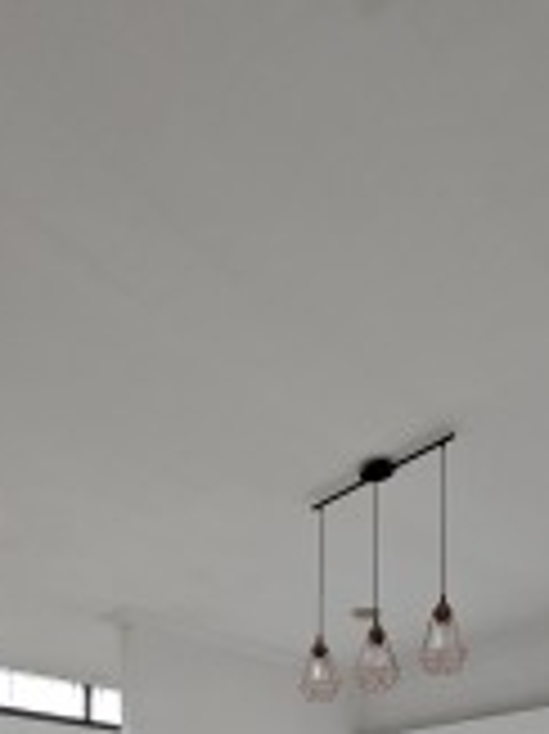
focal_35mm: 32
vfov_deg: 40.0
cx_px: 358
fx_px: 678
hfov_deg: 43.6
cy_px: 885
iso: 200
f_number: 2.2
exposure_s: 1/71
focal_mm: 2.2
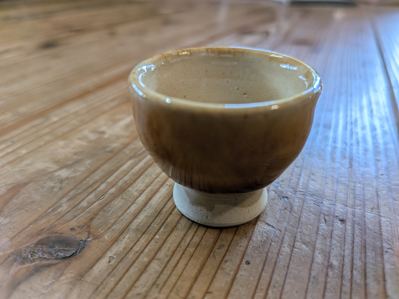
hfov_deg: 71.6
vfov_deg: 56.8
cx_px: 200
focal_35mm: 24
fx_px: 277
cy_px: 150
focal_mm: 4.53
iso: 56
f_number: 1.7
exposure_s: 1/60
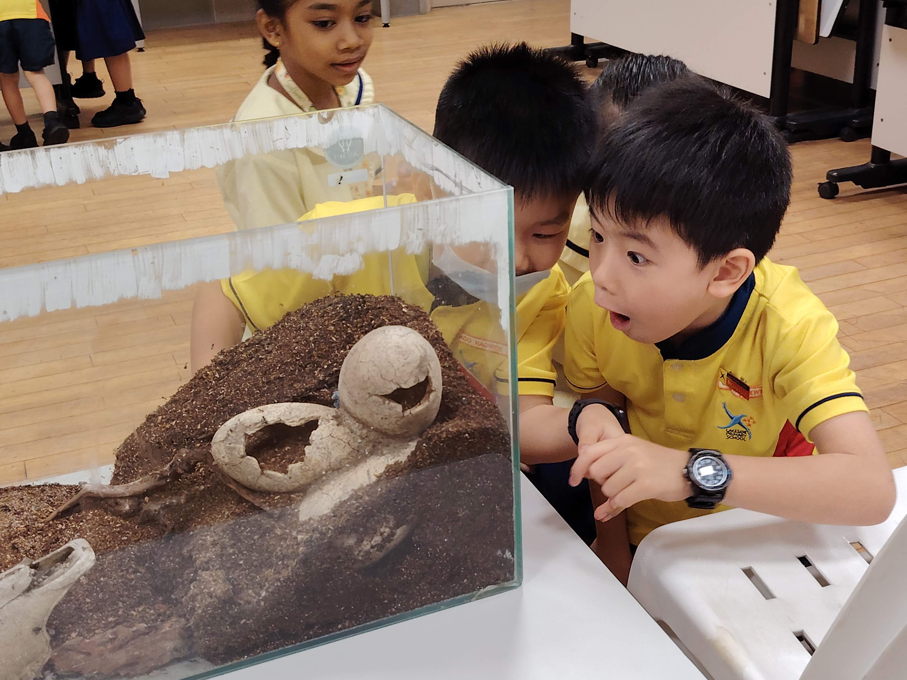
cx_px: 454
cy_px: 340
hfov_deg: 39.7
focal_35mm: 48
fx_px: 1258
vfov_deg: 30.3
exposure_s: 1/100
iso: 1053
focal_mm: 5.25
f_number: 1.75
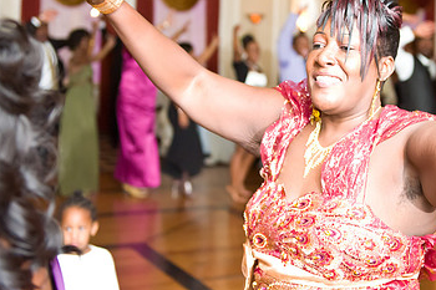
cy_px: 77
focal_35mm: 73
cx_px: 305
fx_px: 884
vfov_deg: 18.5
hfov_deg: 27.5
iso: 3200
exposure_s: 1/125
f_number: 3.2
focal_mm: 44
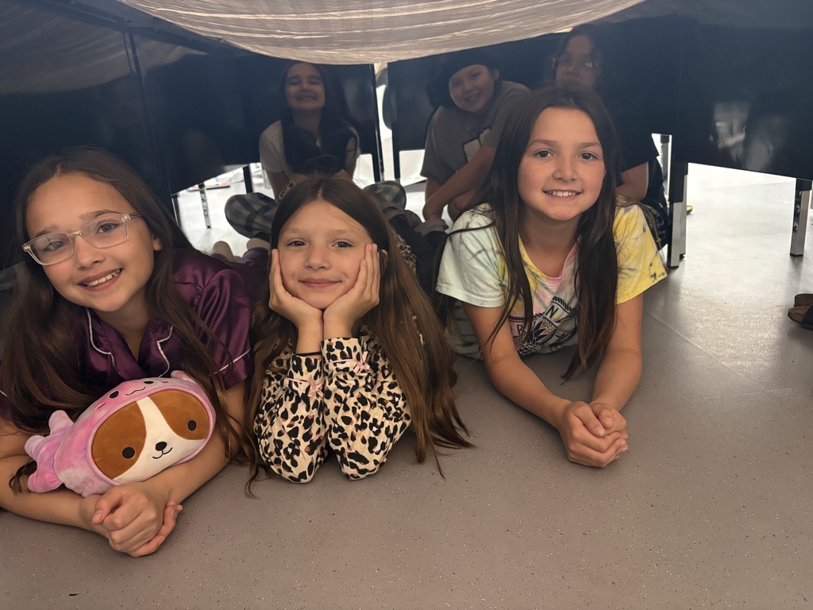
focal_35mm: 26
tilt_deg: -17.0
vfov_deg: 53.1
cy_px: 305
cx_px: 406
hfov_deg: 67.3
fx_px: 611
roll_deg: +4.4
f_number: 1.6
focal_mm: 5.96
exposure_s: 1/30
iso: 500
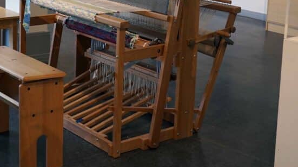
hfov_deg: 28.0
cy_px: 1
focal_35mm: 74
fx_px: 585
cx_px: 56
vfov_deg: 16.0
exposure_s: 1/160
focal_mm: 38
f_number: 4
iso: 500
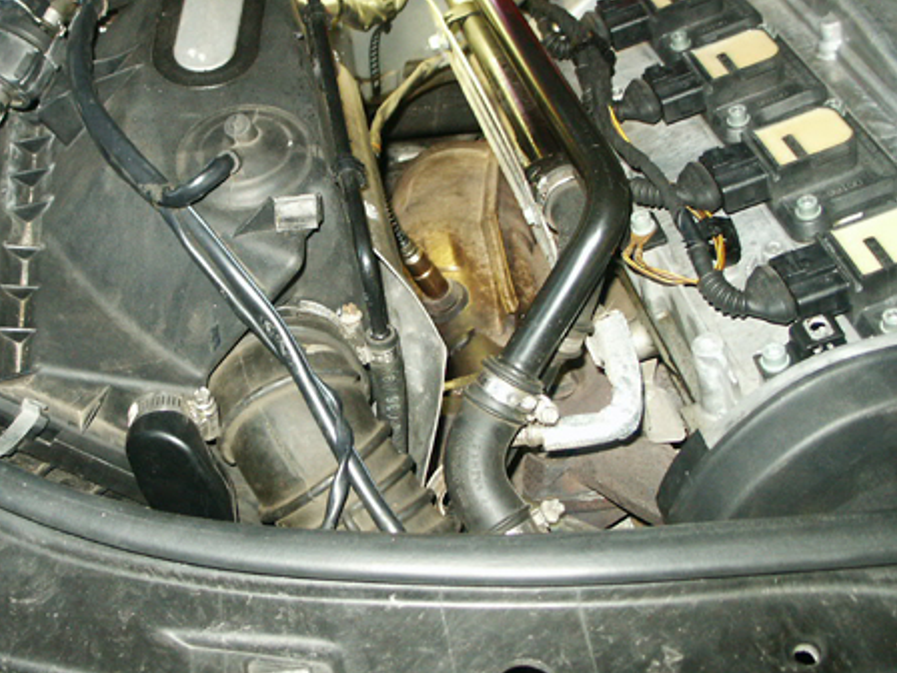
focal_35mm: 50
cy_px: 302
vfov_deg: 29.1
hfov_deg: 37.8
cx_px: 306
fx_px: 1296
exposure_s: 1/45
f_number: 3
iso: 200
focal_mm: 7.19
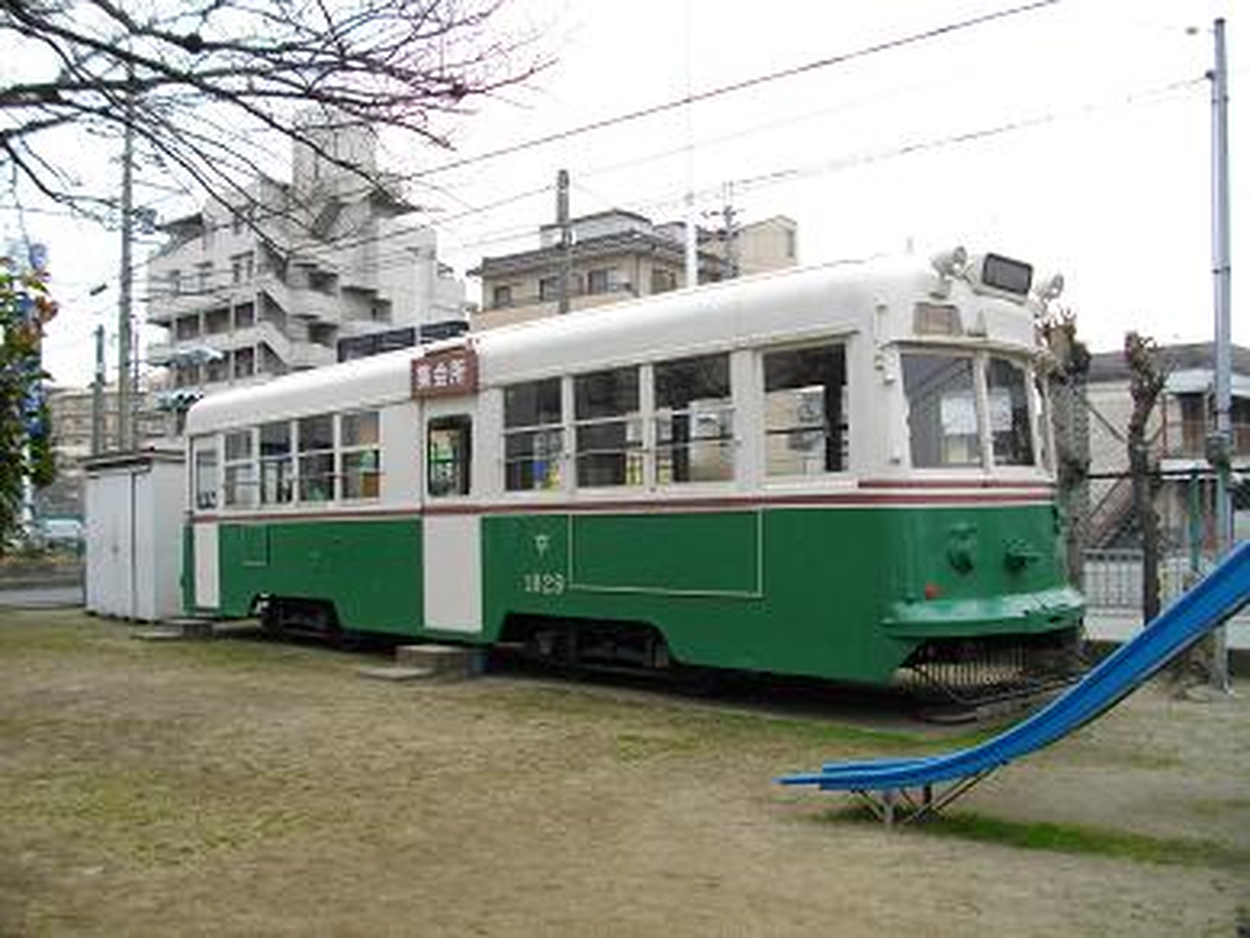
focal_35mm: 32
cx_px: 625
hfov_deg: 56.8
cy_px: 469
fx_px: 1156
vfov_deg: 44.2
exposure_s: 1/400
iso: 100
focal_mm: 5.7
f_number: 2.9
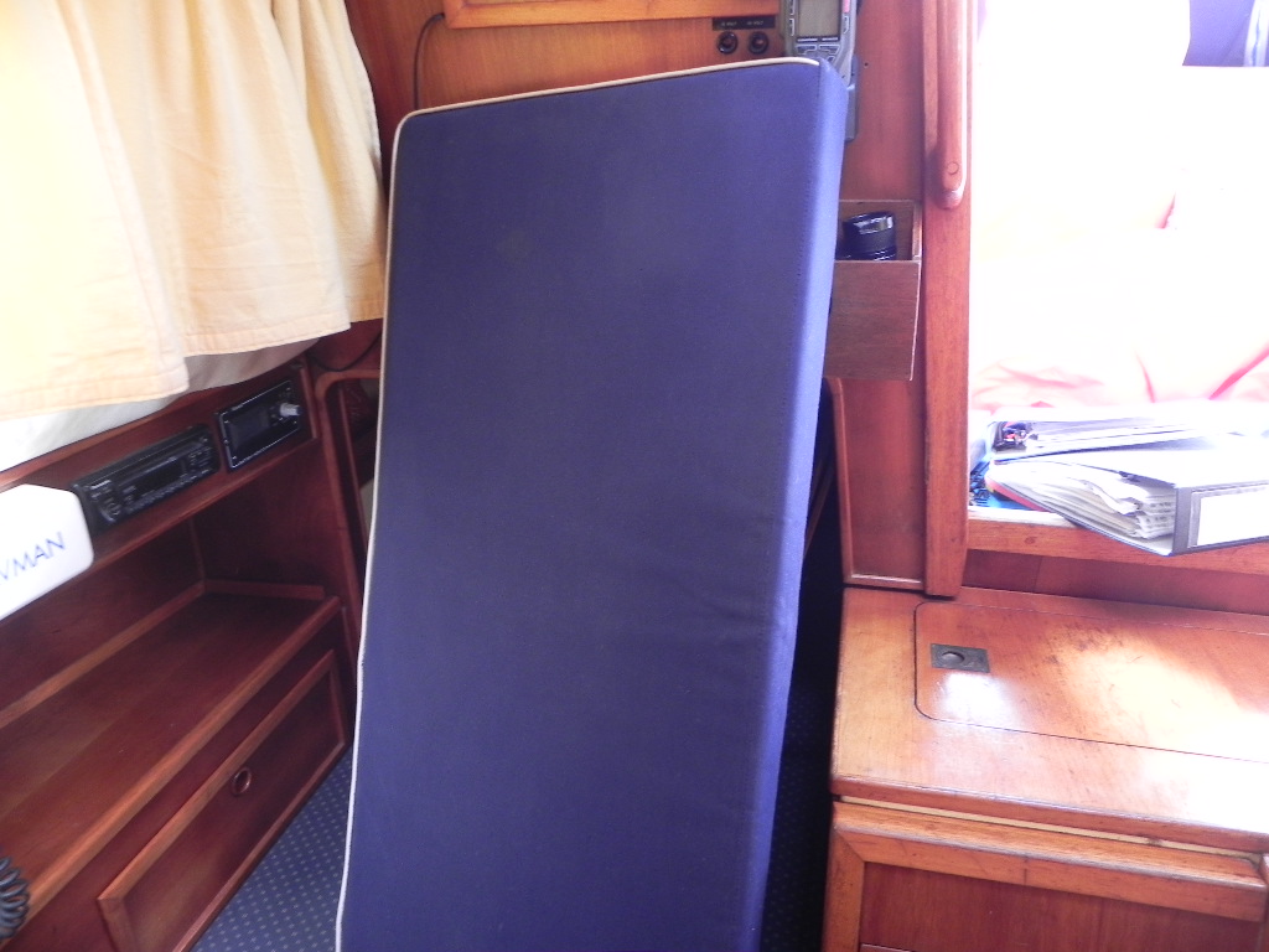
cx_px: 634
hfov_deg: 67.3
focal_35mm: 26
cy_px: 476
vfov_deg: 53.1
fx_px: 953
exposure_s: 1/30
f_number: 2.8
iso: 203
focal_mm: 4.6
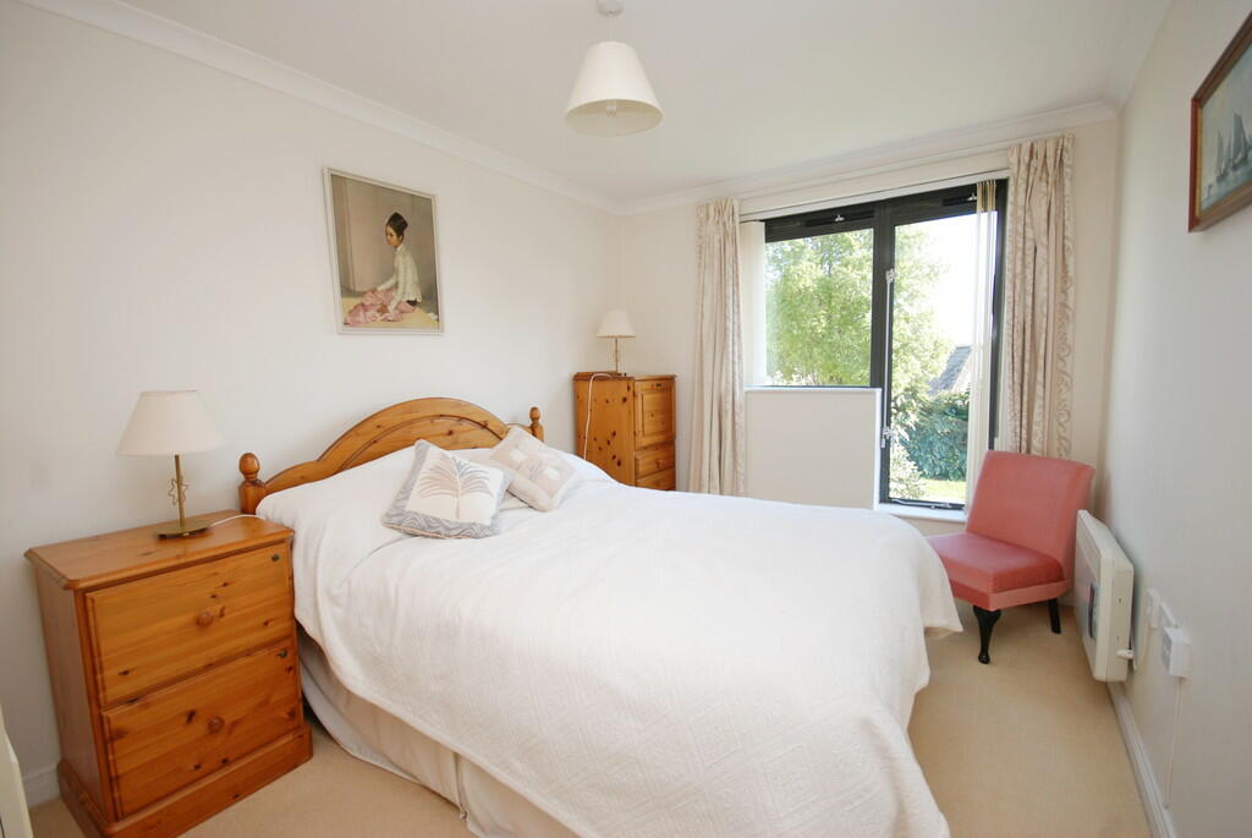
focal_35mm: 15
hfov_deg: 100.3
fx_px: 522
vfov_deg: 77.5
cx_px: 626
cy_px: 419
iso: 200
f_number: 4.5
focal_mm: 10
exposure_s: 1/80
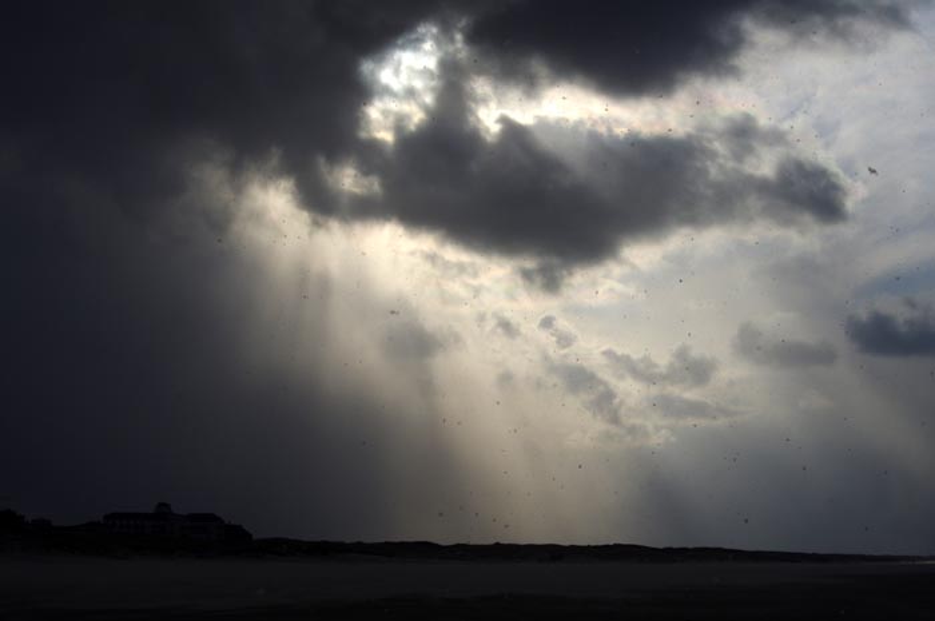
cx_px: 468
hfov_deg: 27.0
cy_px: 310
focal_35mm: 75
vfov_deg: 18.1
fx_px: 1946
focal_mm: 50
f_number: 11
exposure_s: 1/1000
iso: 200
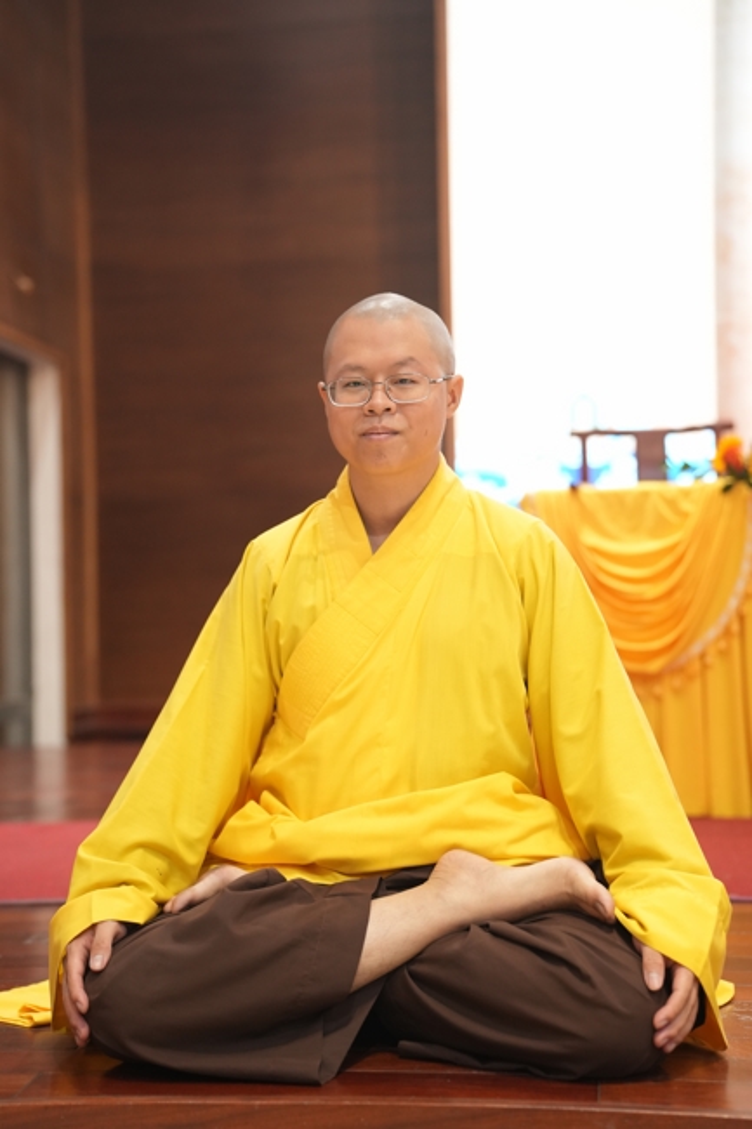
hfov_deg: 25.0
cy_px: 564
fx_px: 1693
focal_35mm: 54
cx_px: 376
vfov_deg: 36.9
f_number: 2.5
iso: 2000
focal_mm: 54
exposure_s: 1/160
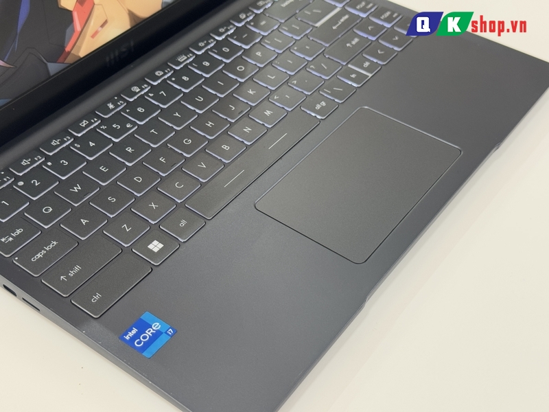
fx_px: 761
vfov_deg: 30.3
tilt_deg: -44.5
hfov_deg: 39.7
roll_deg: +1.8
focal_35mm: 48
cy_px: 206
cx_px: 274
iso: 100
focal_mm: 6.76
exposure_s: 1/60
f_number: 1.78
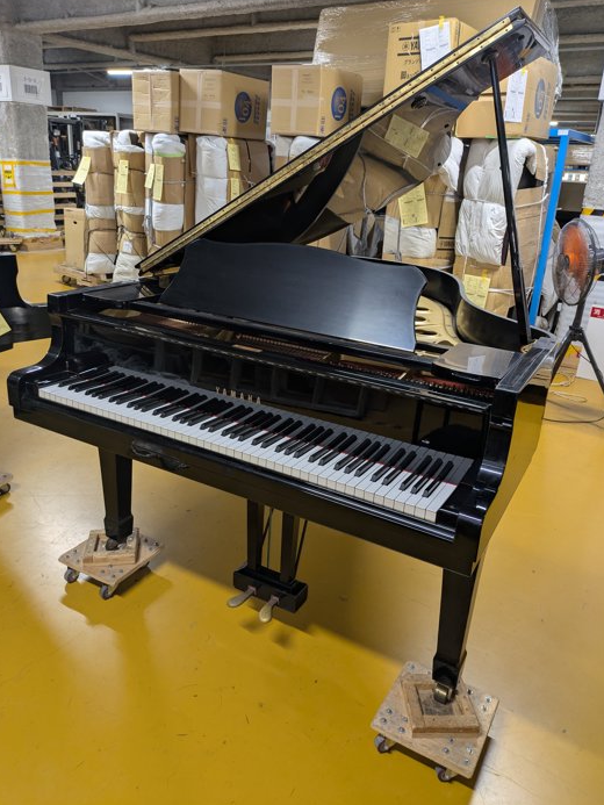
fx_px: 605
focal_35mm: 26
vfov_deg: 67.3
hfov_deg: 53.1
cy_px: 389
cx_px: 307
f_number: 1.89
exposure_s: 1/33.3
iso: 157
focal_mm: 5.43
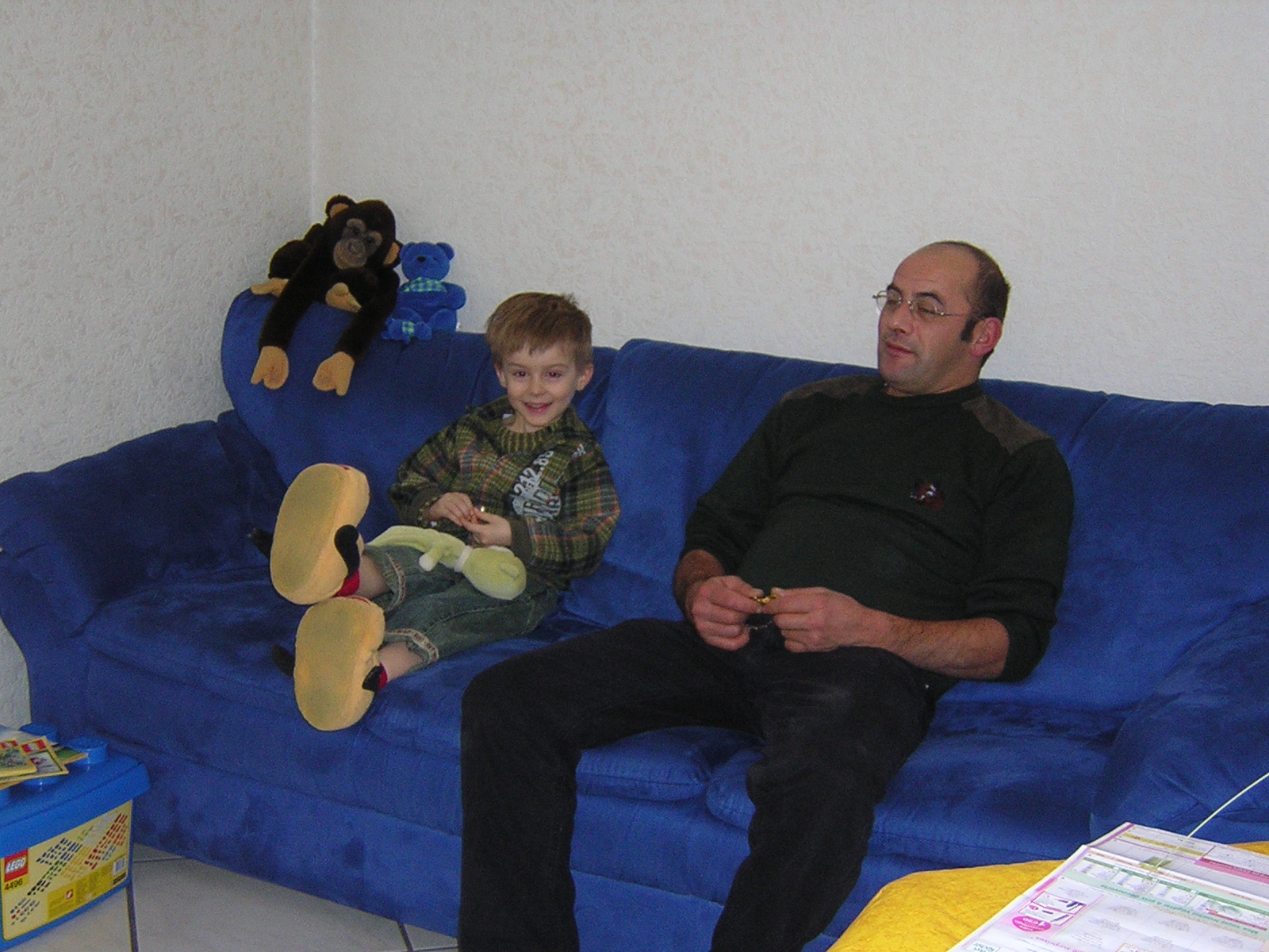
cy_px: 476
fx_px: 1870
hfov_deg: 37.5
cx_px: 634
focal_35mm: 51
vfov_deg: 28.6
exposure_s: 1/60.1
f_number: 3.1
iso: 308
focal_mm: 6.6
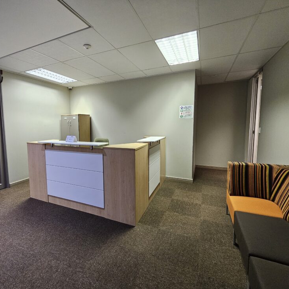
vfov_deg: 87.4
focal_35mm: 16
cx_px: 120
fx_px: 151
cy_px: 138
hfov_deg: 86.6
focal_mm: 2.2
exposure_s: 1/50
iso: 400
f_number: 2.2
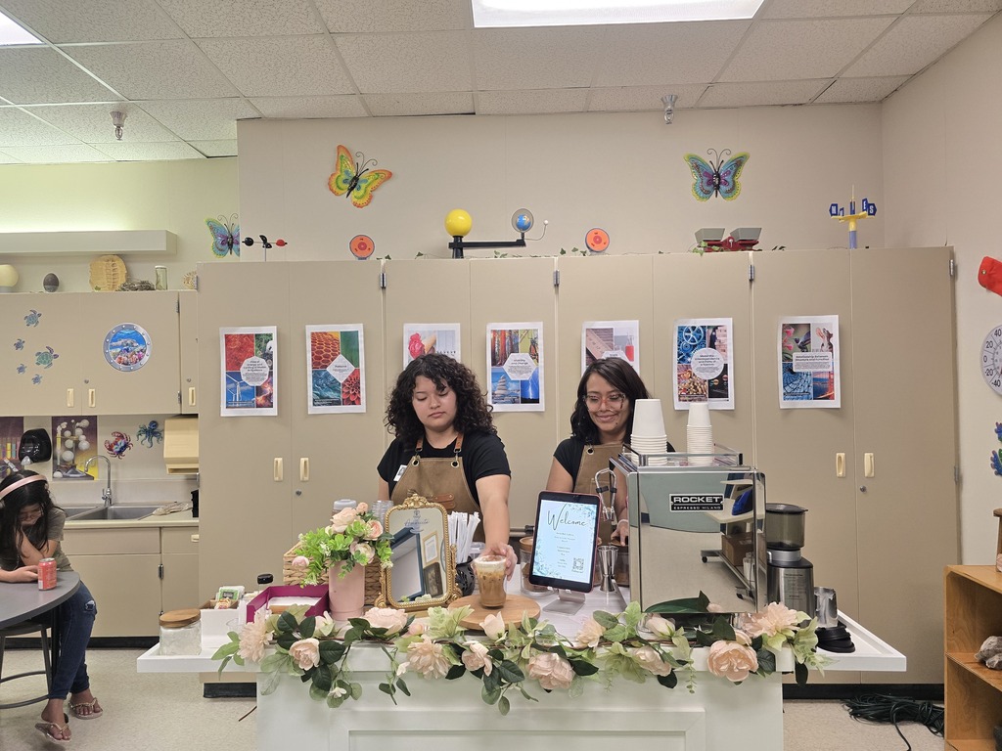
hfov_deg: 73.9
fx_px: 666
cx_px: 501
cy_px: 376
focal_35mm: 23
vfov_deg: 58.9
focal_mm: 6.3
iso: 200
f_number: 1.7
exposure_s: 1/120
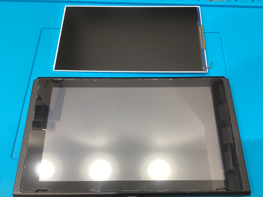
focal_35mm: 31
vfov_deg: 45.4
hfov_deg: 58.4
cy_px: 98
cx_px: 132
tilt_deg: -65.2
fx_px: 236
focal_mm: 3.3
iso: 80
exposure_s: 1/60
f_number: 2.4
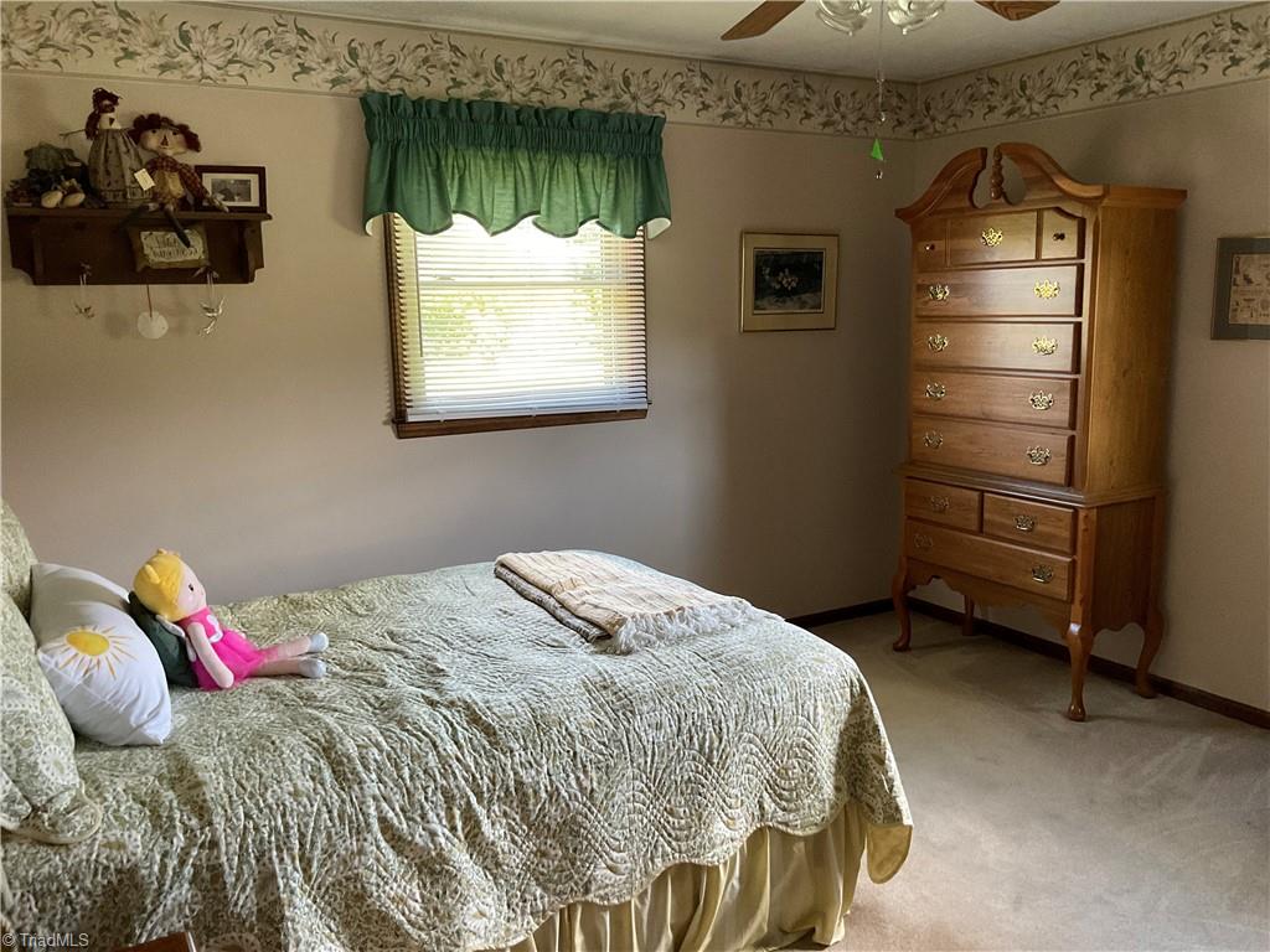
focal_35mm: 29
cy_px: 476
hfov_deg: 61.7
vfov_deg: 48.2
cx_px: 635
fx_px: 1064
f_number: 1.8
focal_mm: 3
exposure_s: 1/60
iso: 250
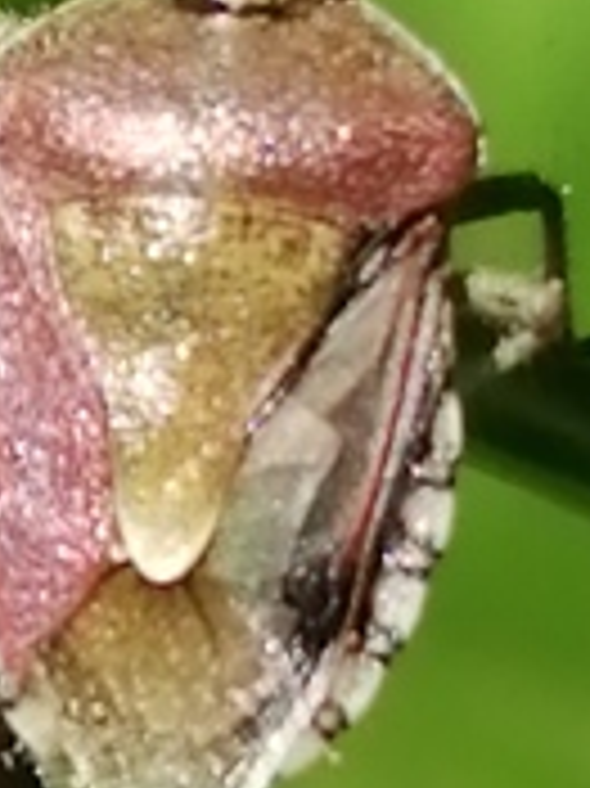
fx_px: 8555
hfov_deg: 3.9
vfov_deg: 5.3
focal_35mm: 376
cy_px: 221
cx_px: 230
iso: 50
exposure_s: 1/798
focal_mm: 3.46
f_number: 1.8
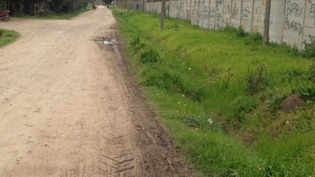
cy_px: 104
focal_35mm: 61
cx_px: 109
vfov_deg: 19.7
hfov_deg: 34.1
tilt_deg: -10.2
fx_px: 509
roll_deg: -1.3
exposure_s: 1/463
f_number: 2.4
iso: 50
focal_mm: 4.12
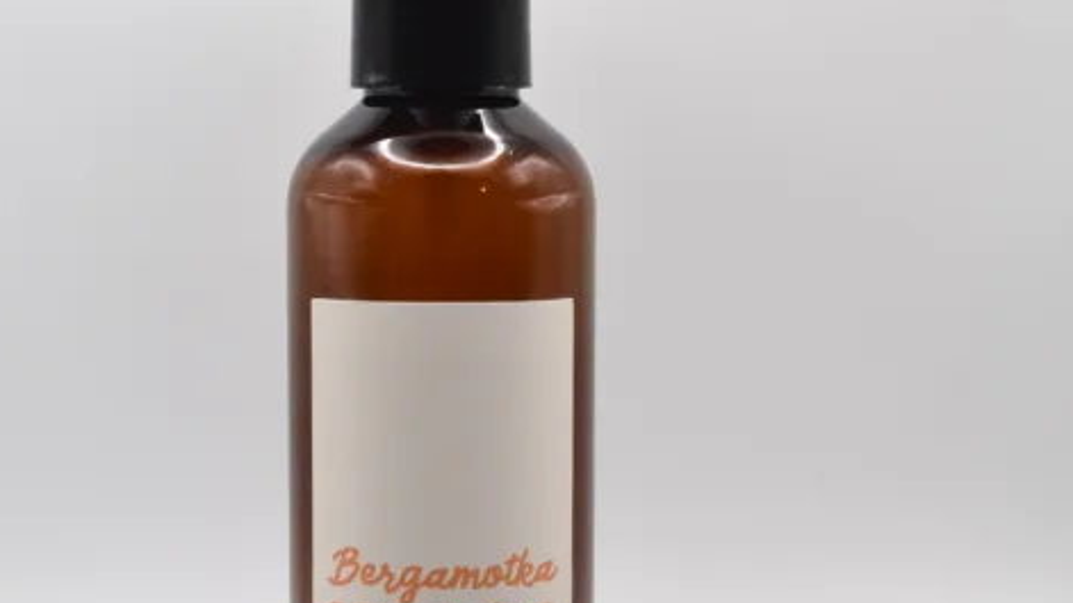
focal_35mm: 69
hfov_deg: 30.5
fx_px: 1963
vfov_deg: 17.5
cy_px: 330
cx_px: 451
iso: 100
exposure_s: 1/60
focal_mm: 23
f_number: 5.6
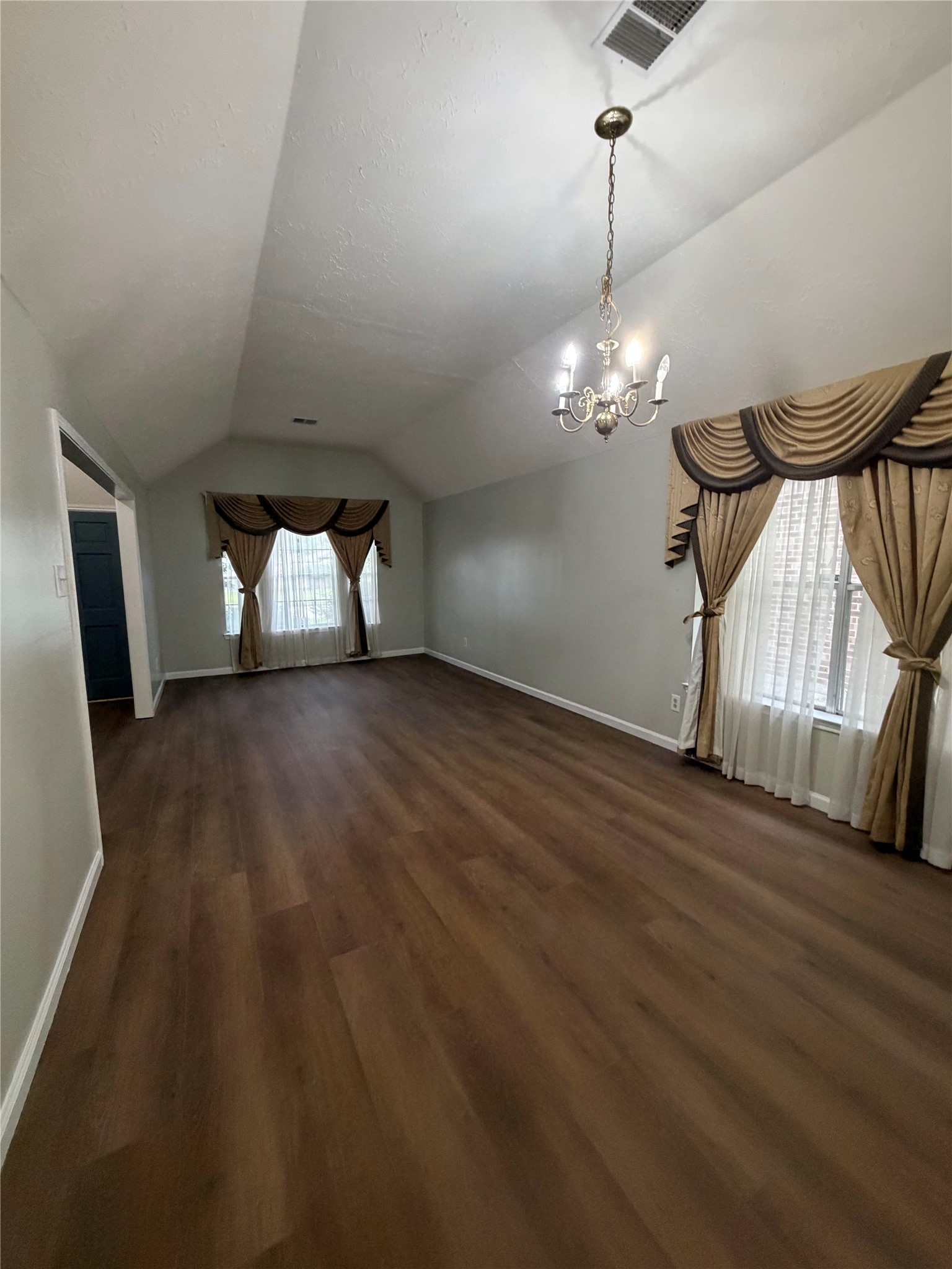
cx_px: 476
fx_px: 513
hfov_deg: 85.7
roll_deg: +0.1
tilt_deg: -6.8
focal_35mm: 14
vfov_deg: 102.1
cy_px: 634
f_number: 2.2
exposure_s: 1/60
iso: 400
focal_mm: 2.22
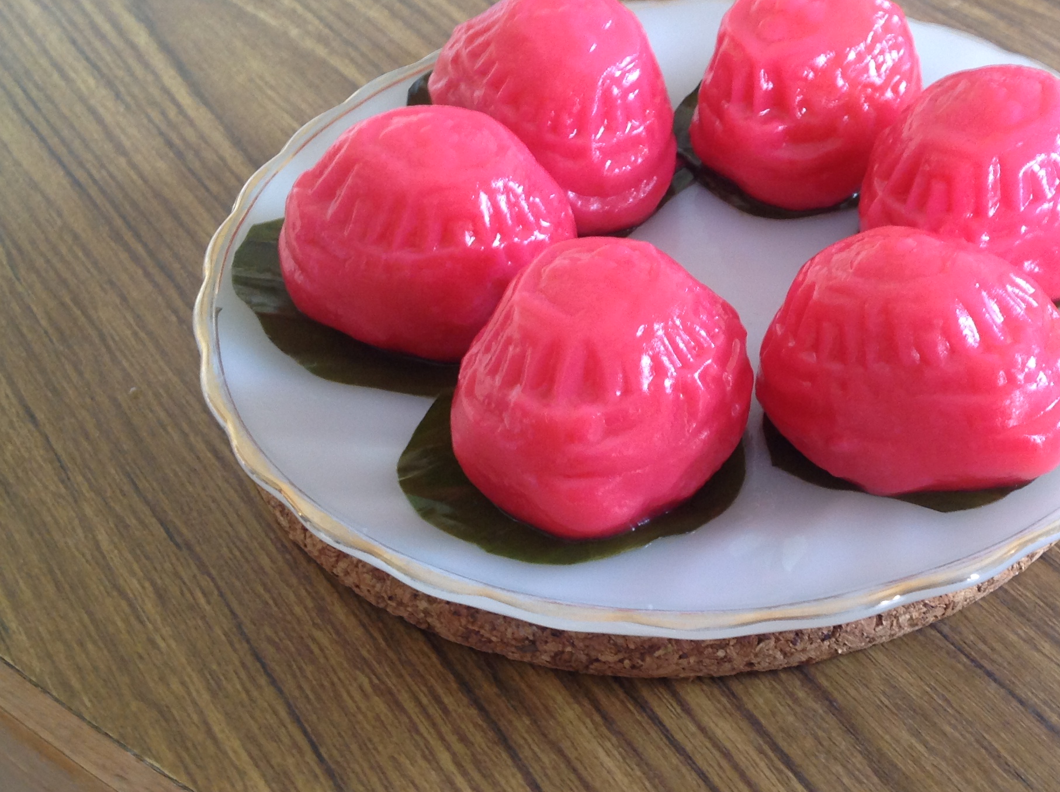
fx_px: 1529
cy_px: 387
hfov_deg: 37.8
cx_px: 720
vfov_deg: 29.0
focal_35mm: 50
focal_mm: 4.28
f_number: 2.4
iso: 100
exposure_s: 1/15
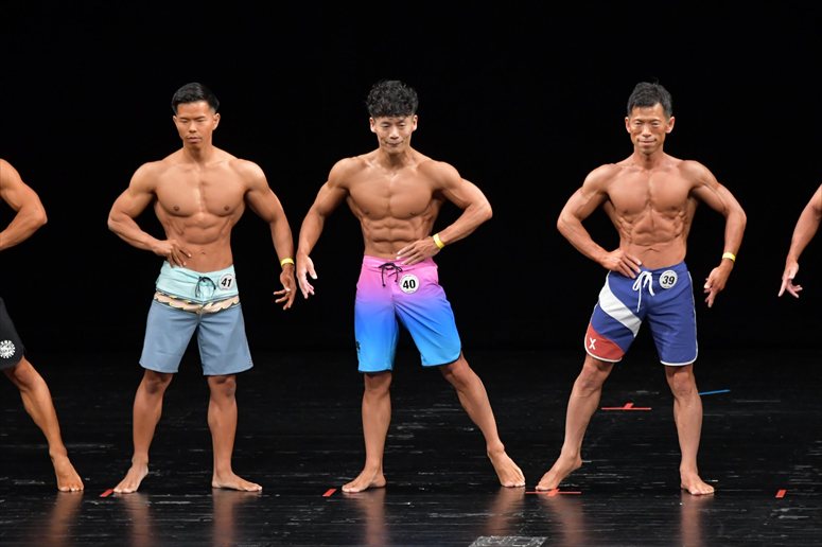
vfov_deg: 5.4
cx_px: 411
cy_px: 274
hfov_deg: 8.1
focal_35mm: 255
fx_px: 5820
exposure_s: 1/400
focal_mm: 170
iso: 3200
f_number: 5.6
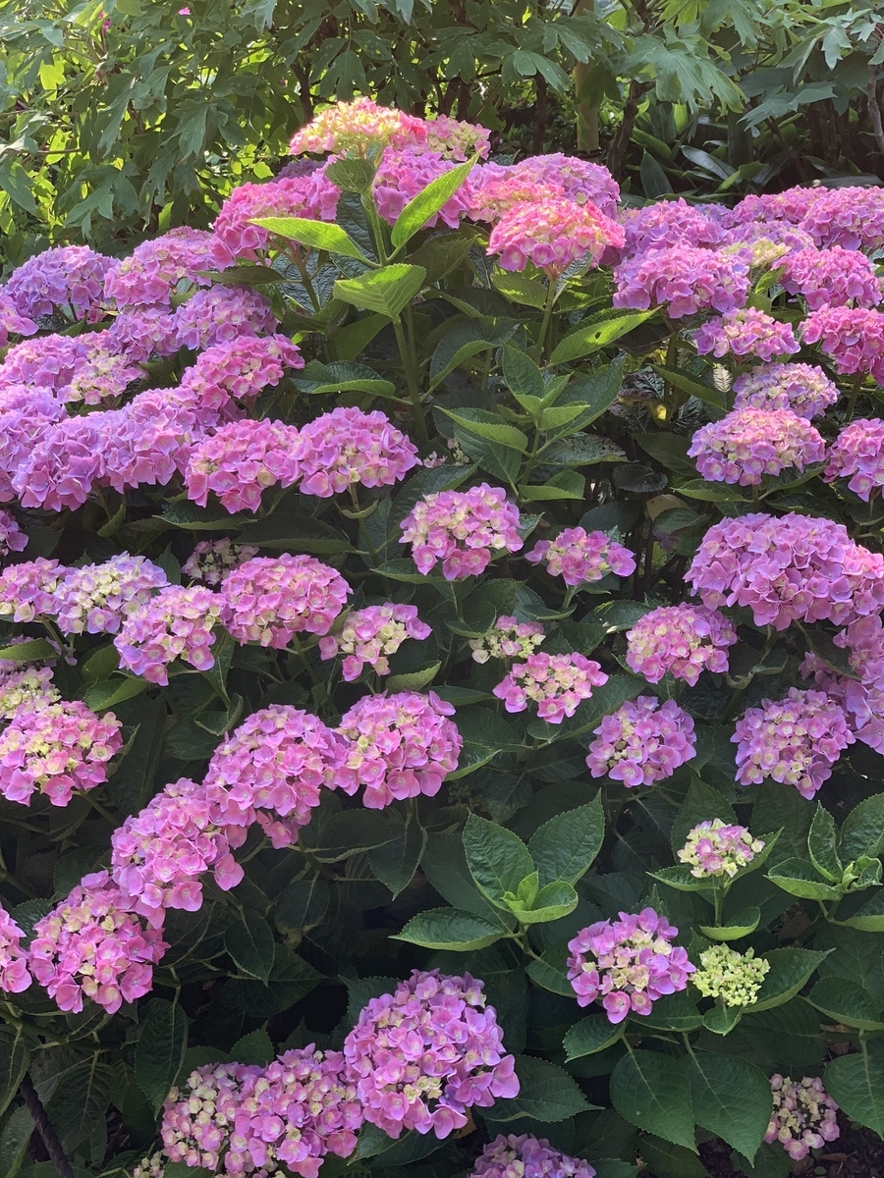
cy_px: 589
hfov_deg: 28.0
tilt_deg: -29.4
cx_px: 442
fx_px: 1771
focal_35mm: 52
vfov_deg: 36.8
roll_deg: +5.5
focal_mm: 6
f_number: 2.4
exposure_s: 1/122
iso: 40
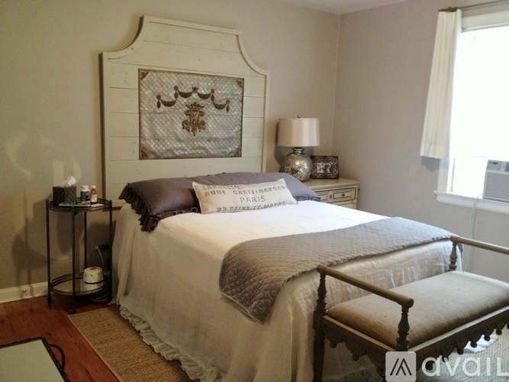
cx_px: 254
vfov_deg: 40.7
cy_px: 191
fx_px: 515
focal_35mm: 35
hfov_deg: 52.6
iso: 200
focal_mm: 4.28
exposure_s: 1/20
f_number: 2.4
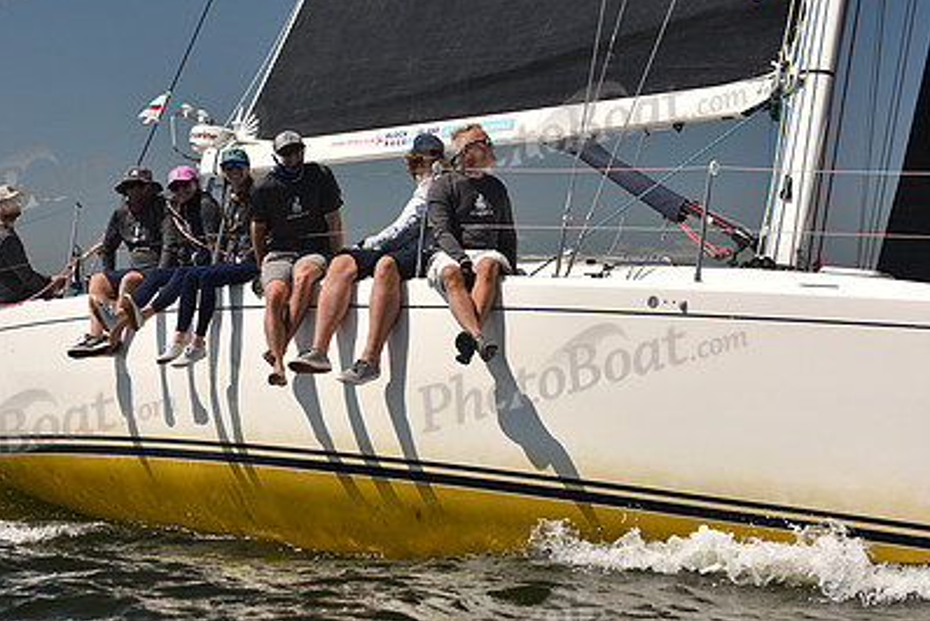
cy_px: 284
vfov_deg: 13.4
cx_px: 299
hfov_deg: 19.9
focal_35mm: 102
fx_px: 2637
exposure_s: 1/1600
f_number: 4
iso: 250
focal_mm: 70
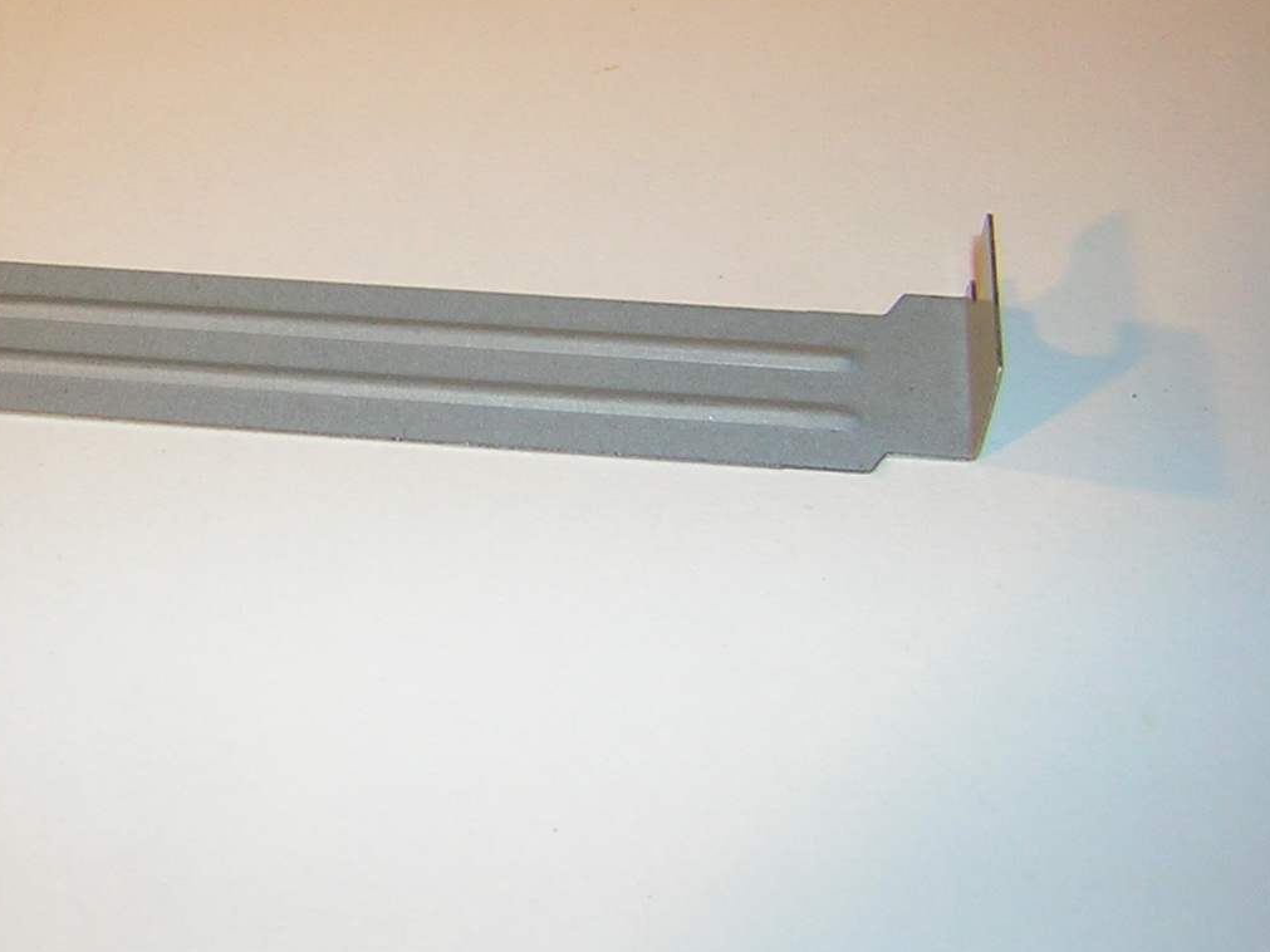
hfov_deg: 33.5
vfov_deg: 25.6
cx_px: 428
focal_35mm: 57
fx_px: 2091
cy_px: 383
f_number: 2.6
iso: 50
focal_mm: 4.7
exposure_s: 1/60.1
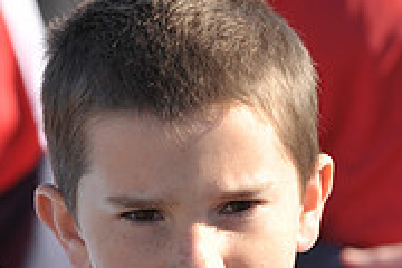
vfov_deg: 2.1
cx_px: 214
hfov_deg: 3.2
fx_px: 7191
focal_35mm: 644
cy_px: 384
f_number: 7.1
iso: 400
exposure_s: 1/640
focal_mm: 200
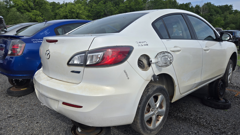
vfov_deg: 44.4
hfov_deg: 71.9
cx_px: 117
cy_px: 67
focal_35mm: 26
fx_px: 165
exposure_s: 1/2000
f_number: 1.8
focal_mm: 5.4
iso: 25
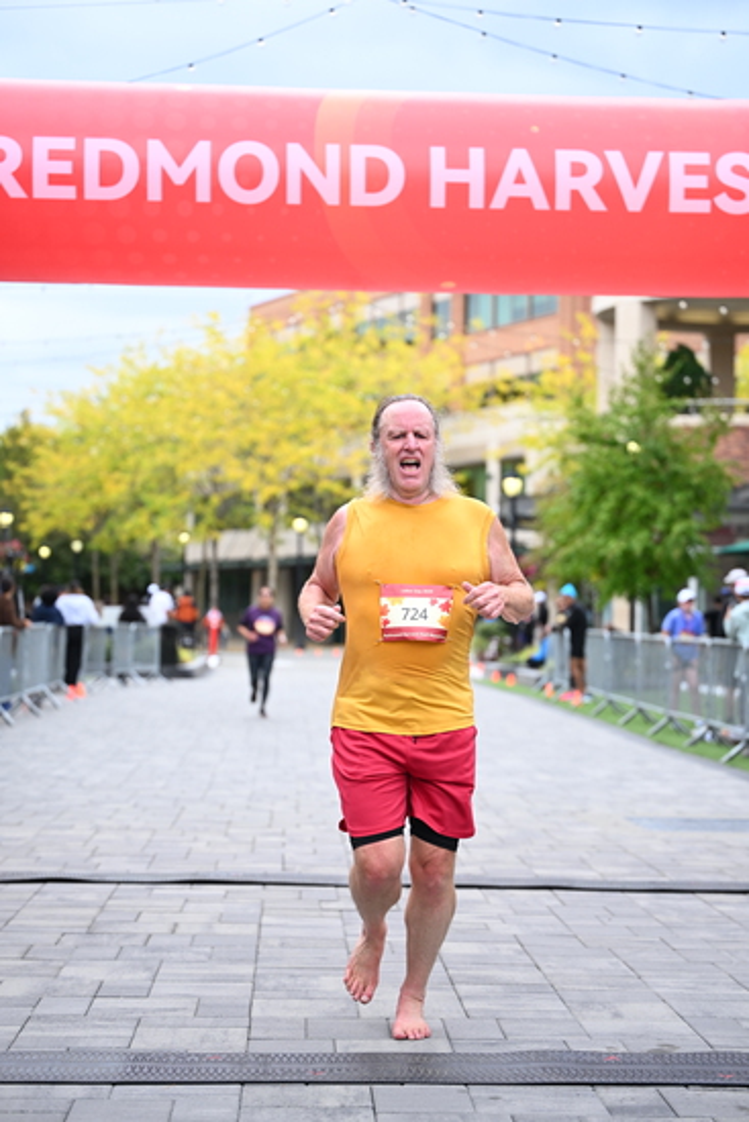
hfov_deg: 19.2
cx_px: 374
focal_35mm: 71
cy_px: 561
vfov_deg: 28.4
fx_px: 2214
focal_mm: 71
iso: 640
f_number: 2.8
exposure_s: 1/2000
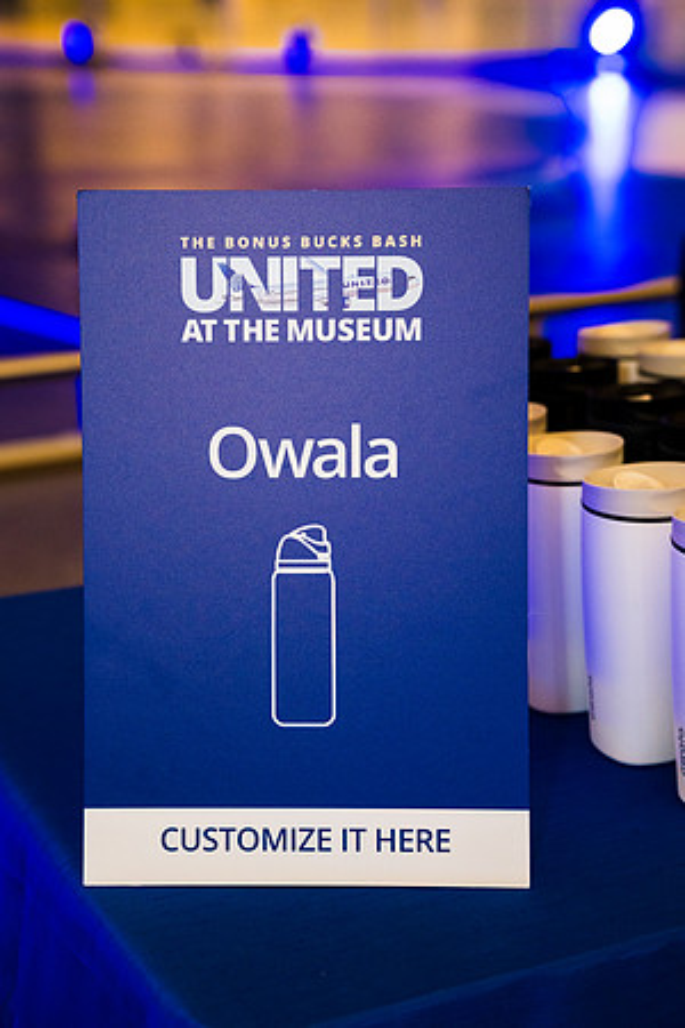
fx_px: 1855
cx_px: 342
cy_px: 514
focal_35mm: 65
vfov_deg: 31.0
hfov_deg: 20.9
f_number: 3.5
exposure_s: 1/50
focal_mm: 65
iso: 2500
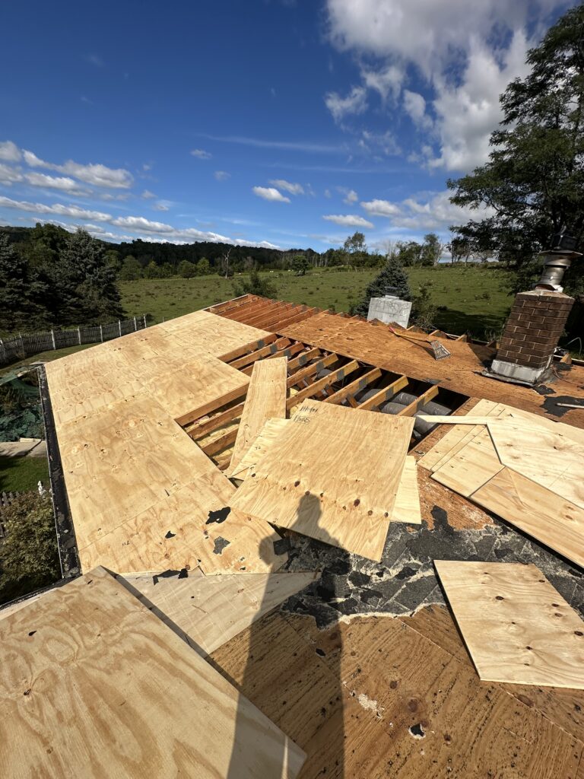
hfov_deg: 85.7
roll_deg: -6.7
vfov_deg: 102.1
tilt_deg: -18.8
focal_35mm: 14
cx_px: 292
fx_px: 315
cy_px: 390
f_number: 2.2
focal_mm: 2.22
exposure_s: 1/4651
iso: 50
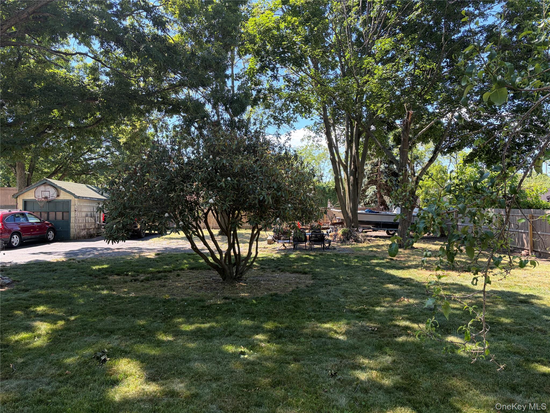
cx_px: 275
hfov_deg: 67.3
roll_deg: +0.1
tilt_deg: +0.7
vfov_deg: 53.1
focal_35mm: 26
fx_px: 413
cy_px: 206
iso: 64
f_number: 1.6
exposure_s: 1/402
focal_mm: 5.96
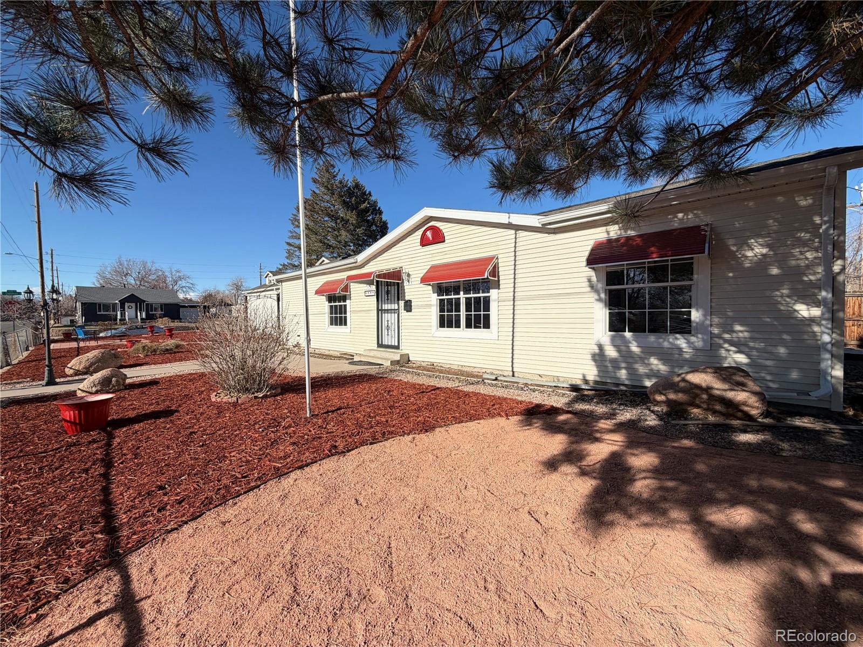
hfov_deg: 102.1
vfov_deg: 85.7
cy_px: 324
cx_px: 432
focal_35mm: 14
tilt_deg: -2.0
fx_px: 349
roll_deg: +1.5
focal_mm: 2.22
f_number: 2.2
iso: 25
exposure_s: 1/1125
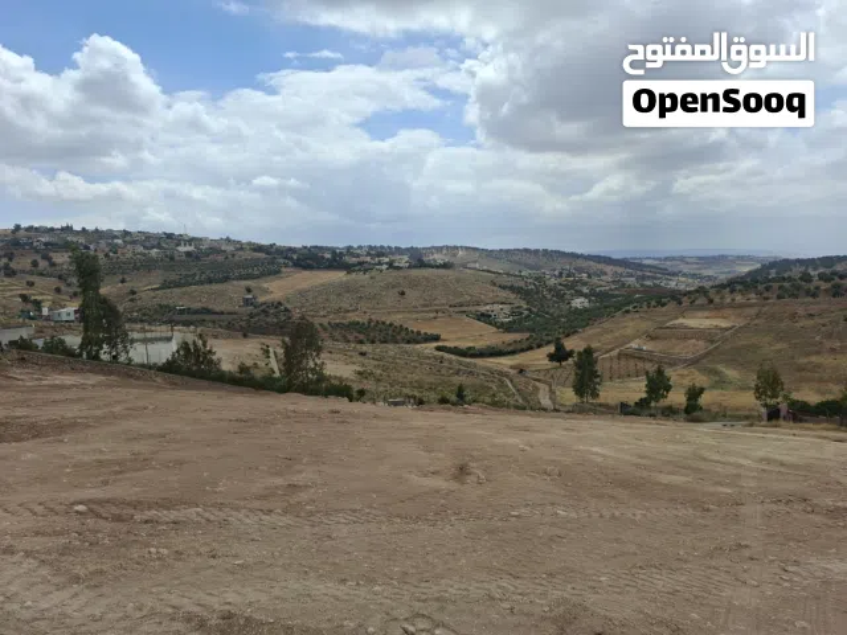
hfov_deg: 73.9
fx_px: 563
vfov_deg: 58.9
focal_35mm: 23
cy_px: 318
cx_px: 424
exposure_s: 1/2809
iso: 50
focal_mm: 5.54
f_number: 1.8
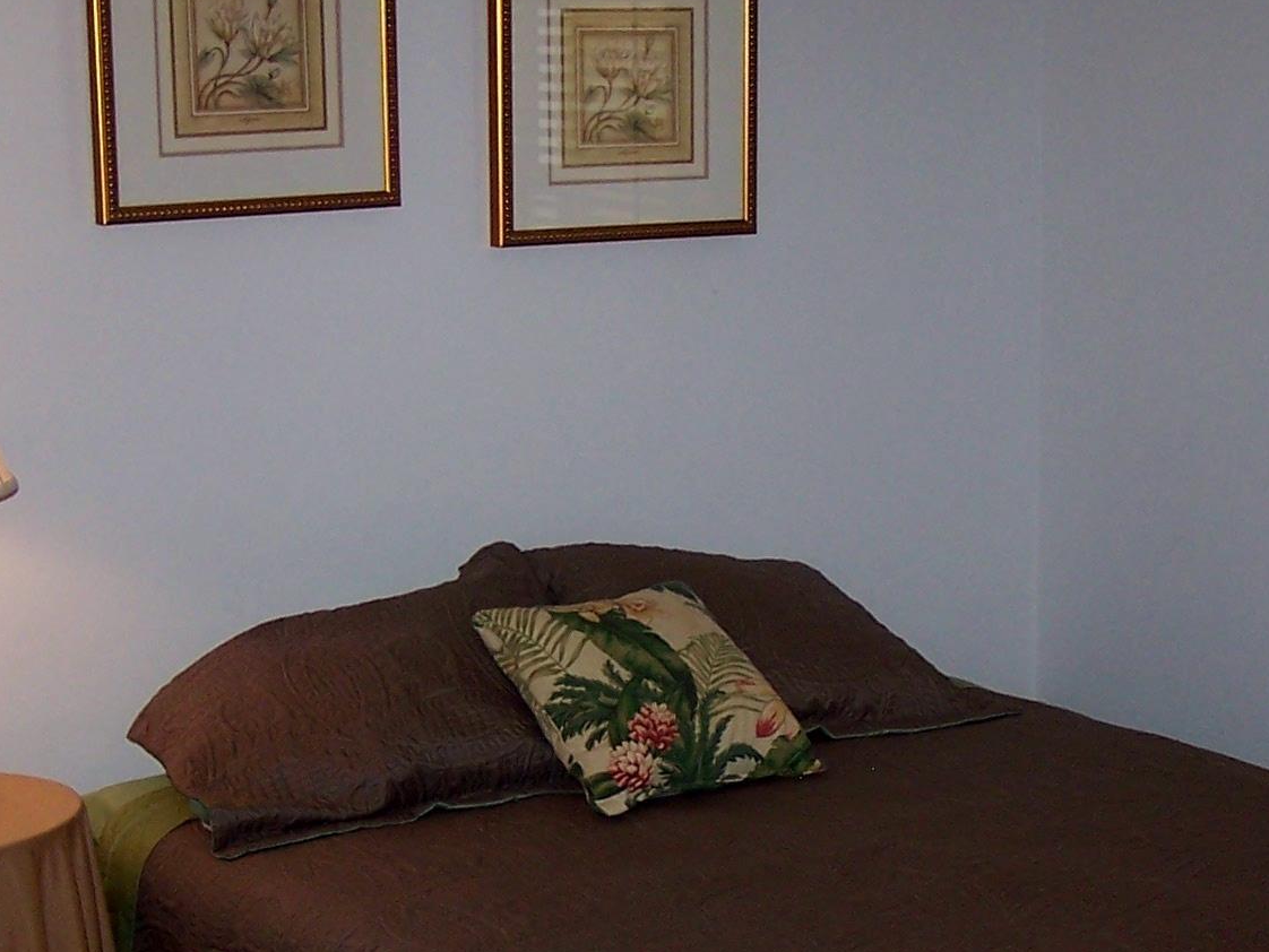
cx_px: 719
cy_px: 658
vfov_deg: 18.8
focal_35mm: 78
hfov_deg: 25.0
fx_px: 2860
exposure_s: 1/60
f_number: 2.8
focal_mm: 6.3
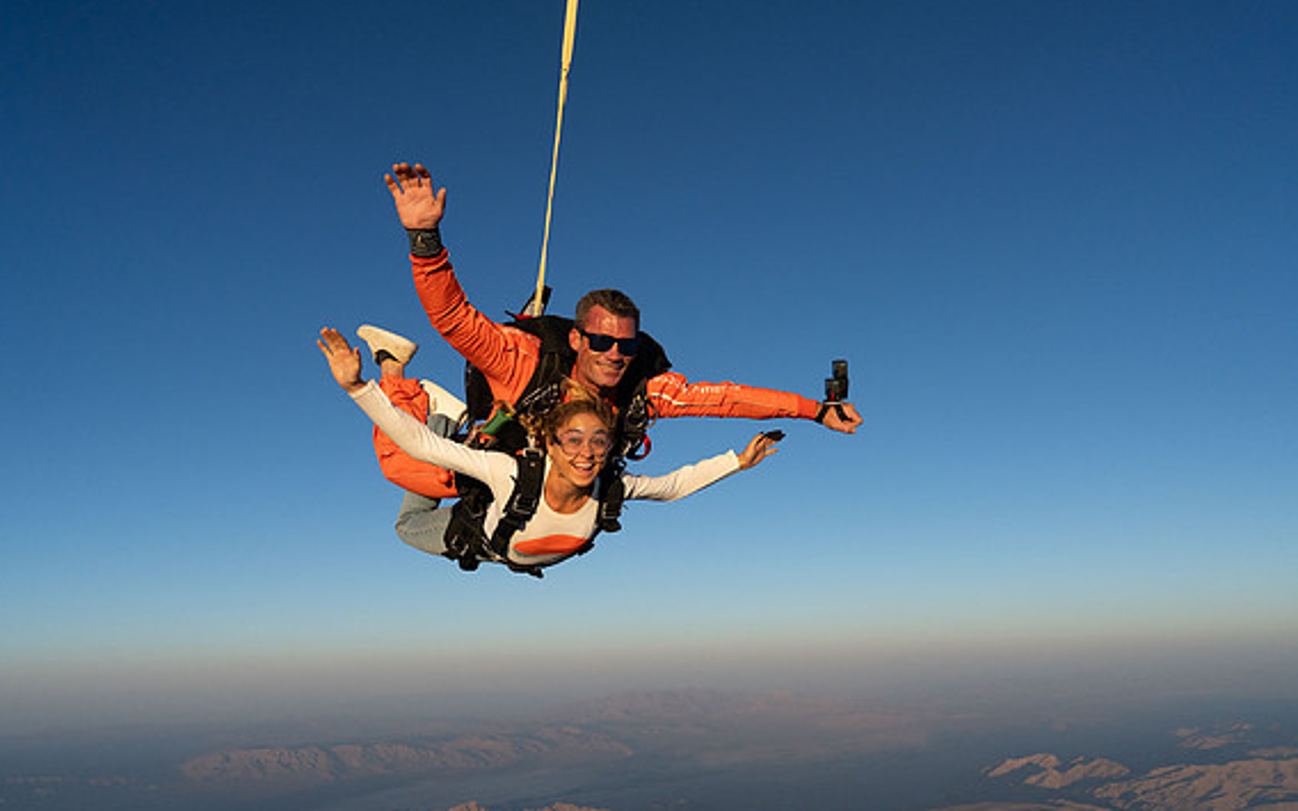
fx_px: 884
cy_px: 390
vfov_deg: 49.3
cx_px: 651
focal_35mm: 25
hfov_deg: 72.5
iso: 1250
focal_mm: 24
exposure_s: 1/2000
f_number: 9
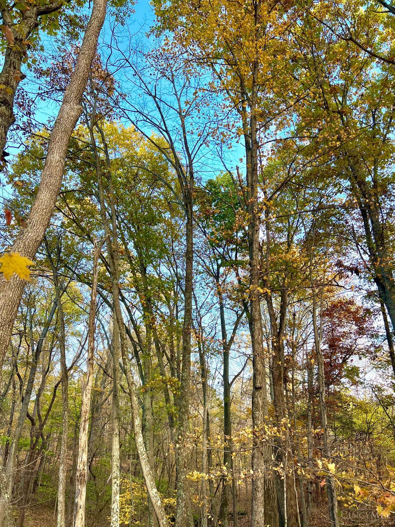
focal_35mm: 26
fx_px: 396
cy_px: 264
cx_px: 198
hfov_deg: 53.1
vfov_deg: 67.3
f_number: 1.5
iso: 50
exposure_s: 1/526
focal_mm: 5.7
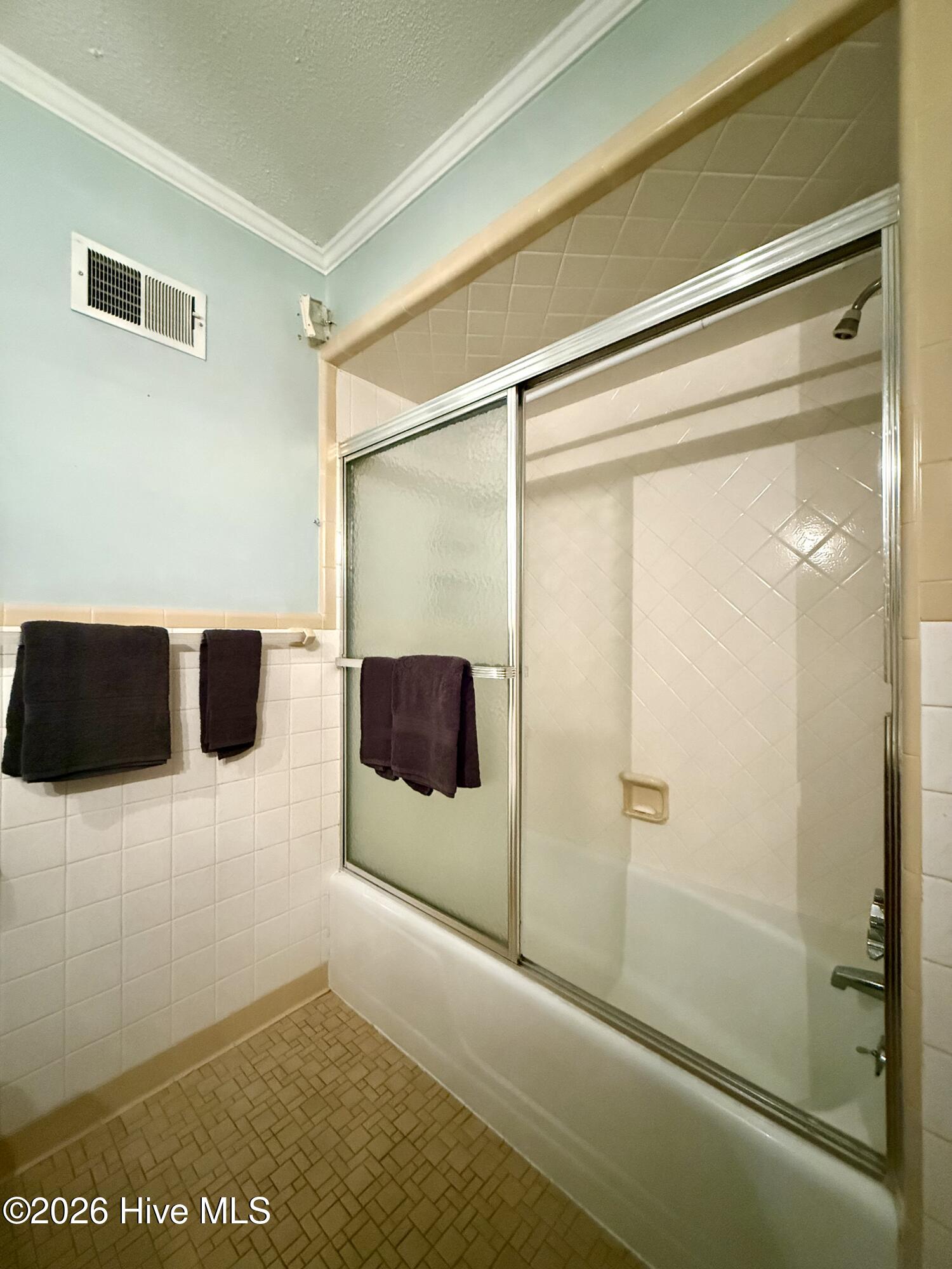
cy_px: 634
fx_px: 513
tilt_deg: +1.0
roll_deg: -0.5
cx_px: 476
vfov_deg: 102.1
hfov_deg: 85.7
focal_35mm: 14
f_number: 2.2
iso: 1250
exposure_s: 1/40
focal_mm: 2.22
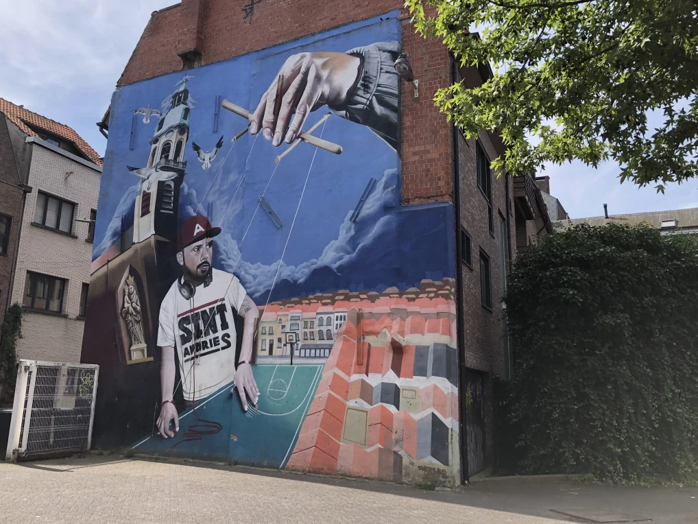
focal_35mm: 33
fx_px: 666
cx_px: 310
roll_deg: -0.9
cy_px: 216
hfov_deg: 55.2
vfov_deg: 42.8
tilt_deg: +15.1
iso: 20
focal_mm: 4
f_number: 1.8
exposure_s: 1/1116
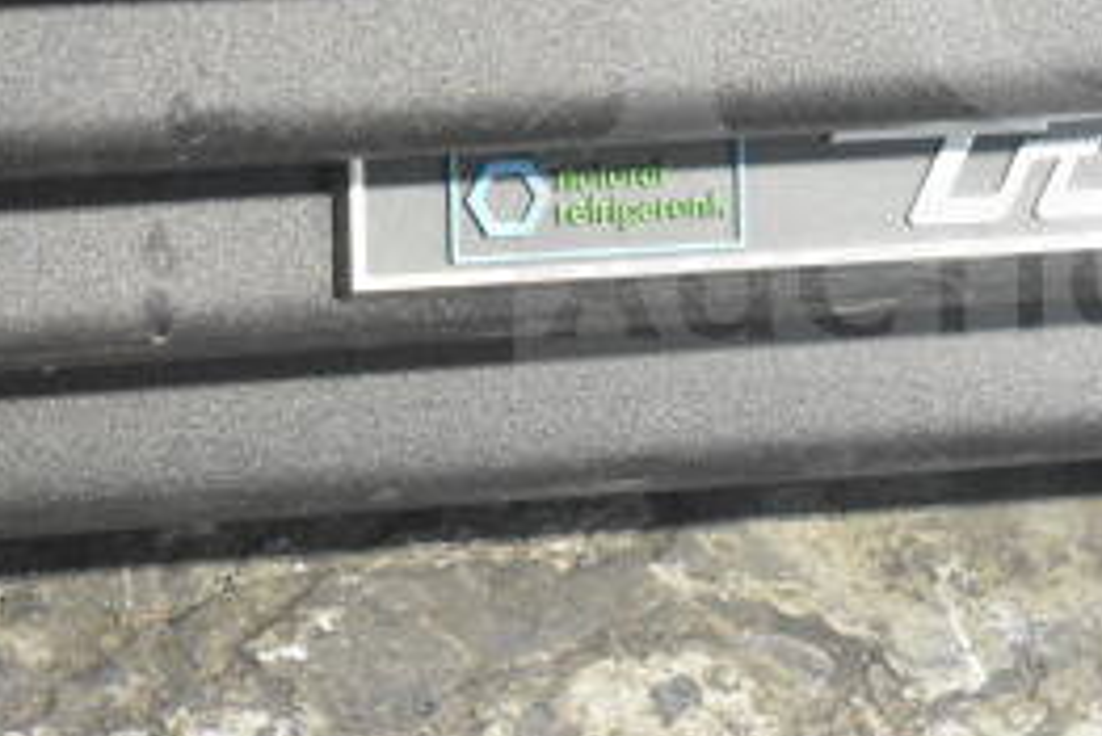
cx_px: 984
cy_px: 44
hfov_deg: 10.6
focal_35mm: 192
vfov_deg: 7.1
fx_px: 5885
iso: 9000
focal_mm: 55
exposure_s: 1/100
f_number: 5.6
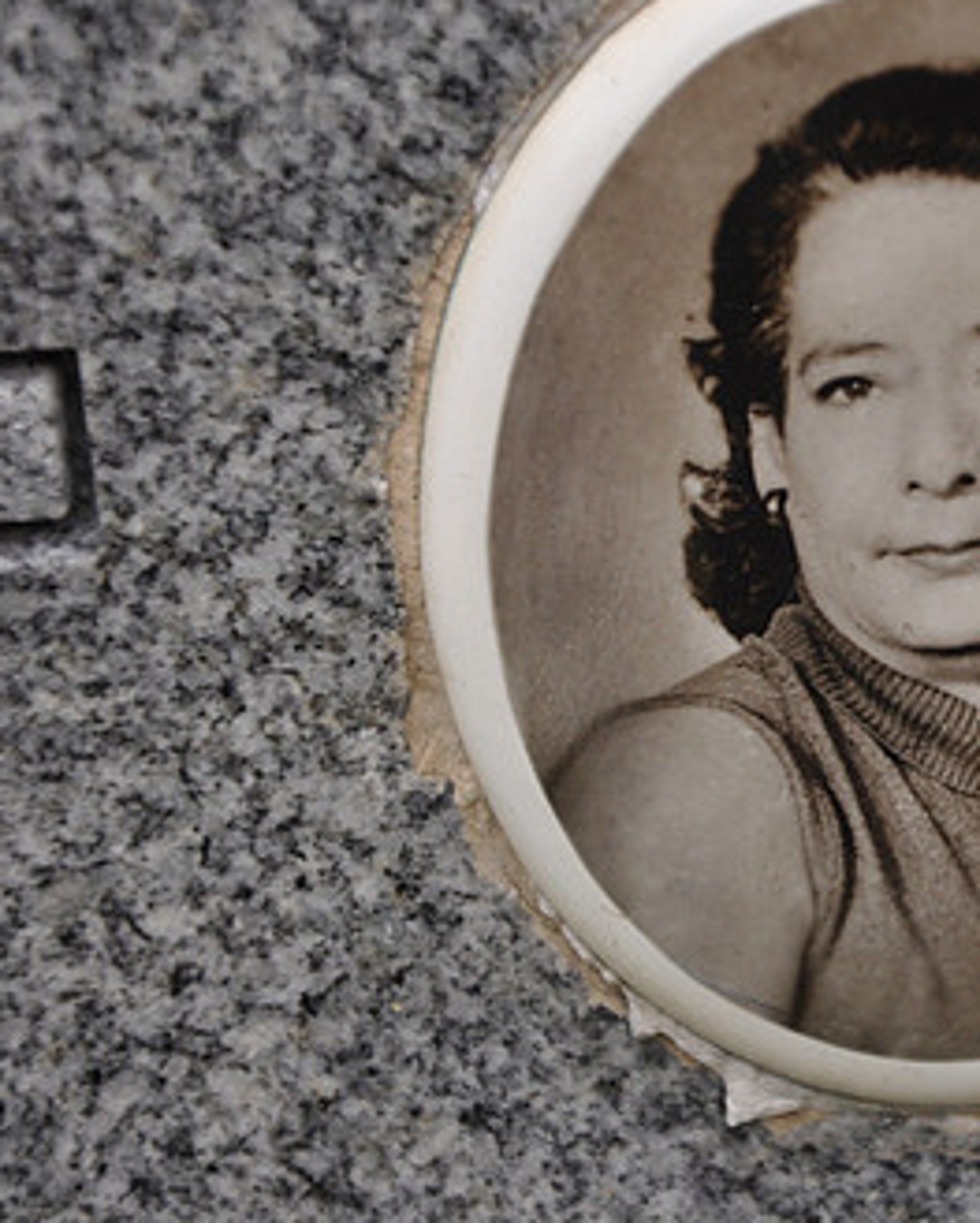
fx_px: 9443
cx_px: 950
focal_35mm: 261
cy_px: 565
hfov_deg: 5.9
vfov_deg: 7.4
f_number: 5.6
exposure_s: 1/250
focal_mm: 105
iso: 640
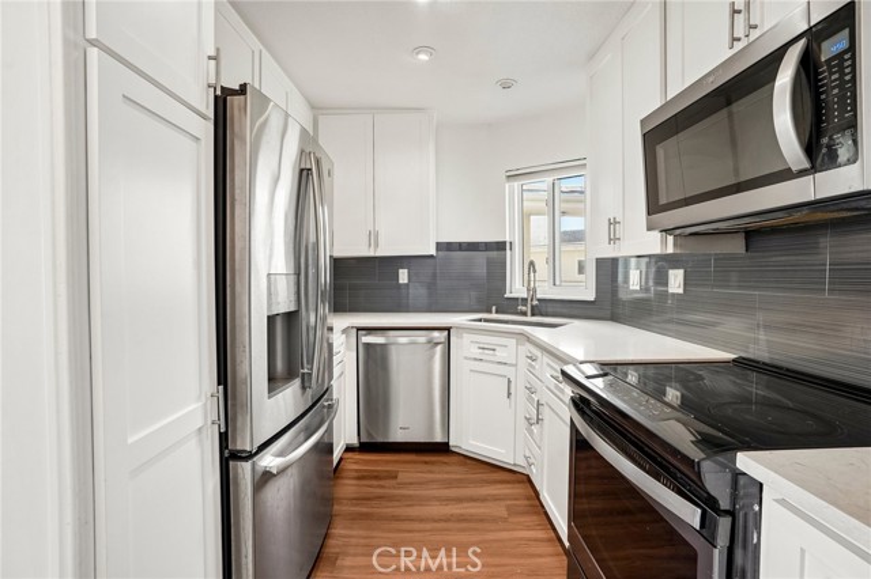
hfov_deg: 96.8
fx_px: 387
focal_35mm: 16
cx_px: 436
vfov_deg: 73.7
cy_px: 290
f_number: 8
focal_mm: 16
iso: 400
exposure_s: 1/10
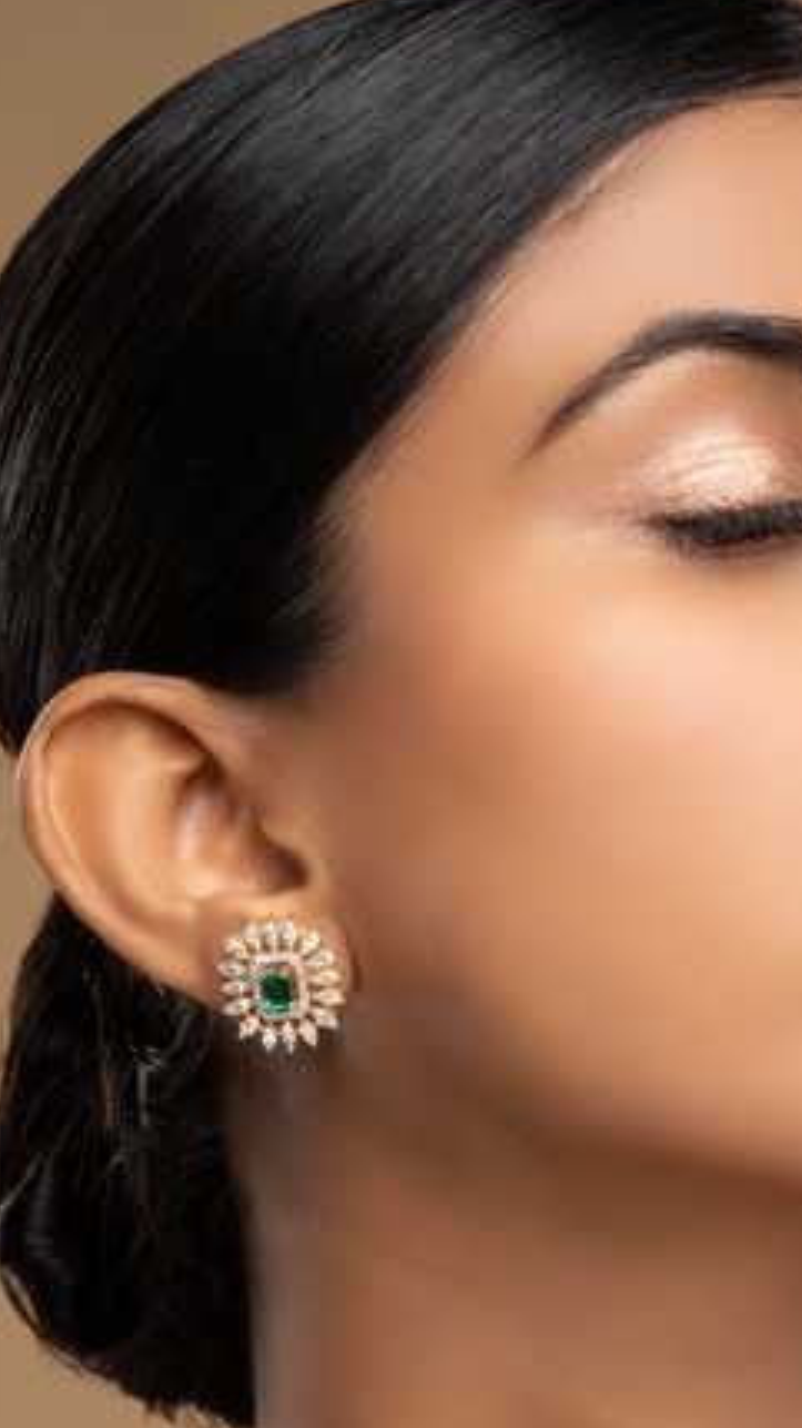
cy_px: 774
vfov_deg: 19.6
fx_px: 4125
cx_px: 556
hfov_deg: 11.1
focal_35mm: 109
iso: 100
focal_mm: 85
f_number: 16
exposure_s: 1/125
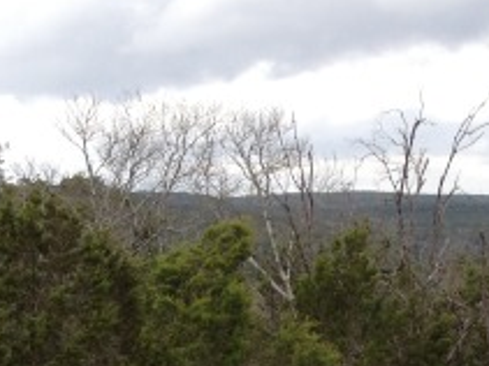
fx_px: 1497
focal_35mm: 106
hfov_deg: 17.6
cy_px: 526
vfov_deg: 13.3
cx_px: 593
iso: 50
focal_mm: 4.28
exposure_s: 1/613
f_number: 2.4
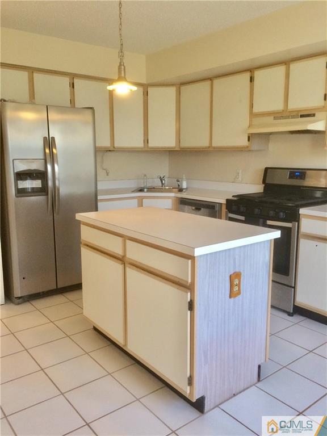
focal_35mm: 29
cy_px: 218
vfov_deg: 61.7
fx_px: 365
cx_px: 164
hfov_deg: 48.2
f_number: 2.2
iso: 50
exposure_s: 1/30
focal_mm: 4.15
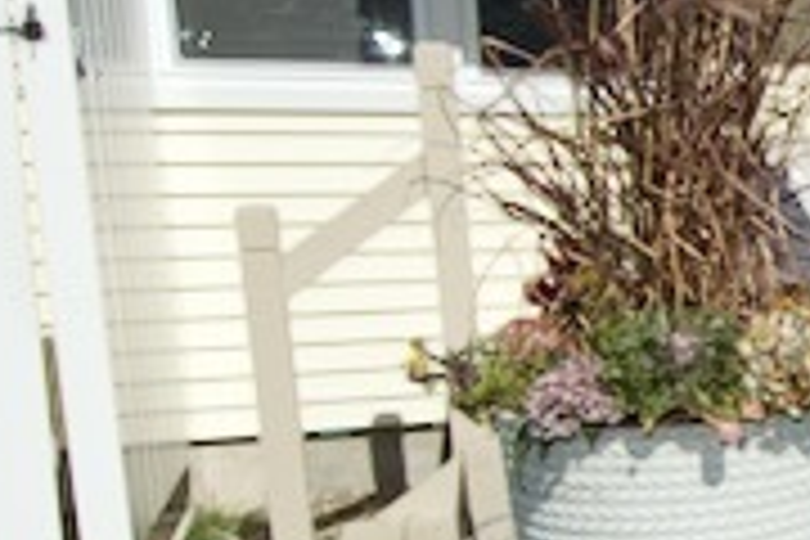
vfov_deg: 21.2
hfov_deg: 23.3
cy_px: 333
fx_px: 1440
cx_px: 1300
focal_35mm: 64
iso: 100
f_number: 13
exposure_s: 1/200
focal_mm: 12
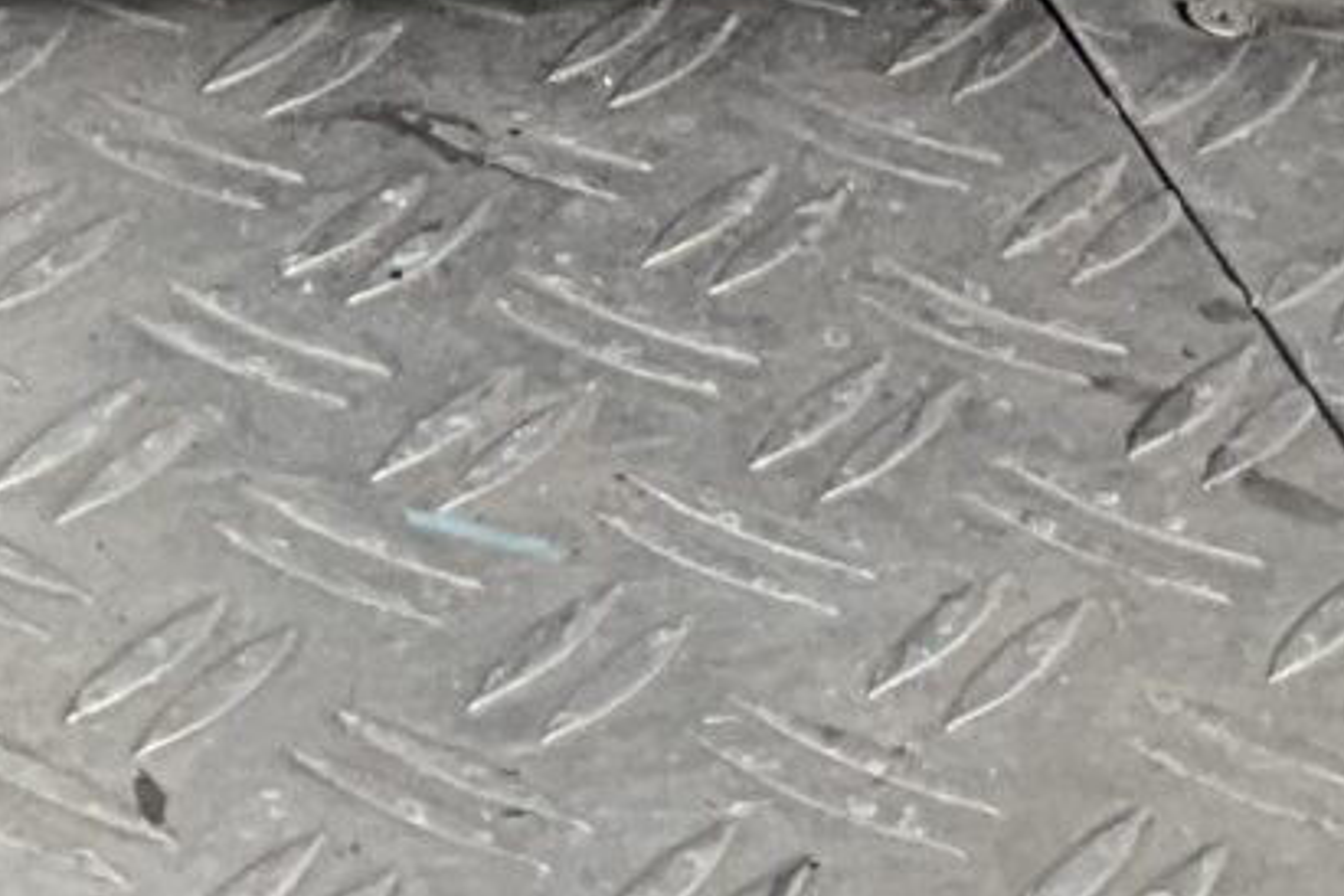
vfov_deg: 6.4
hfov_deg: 10.3
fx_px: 7018
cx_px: -1115
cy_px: -2135
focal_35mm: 188
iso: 16
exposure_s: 1/138
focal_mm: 3
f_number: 1.8
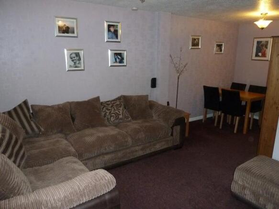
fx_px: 201
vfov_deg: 54.9
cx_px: 140
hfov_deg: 69.4
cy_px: 104
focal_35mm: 25
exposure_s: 1/60
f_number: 3.3
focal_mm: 4.1
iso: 400
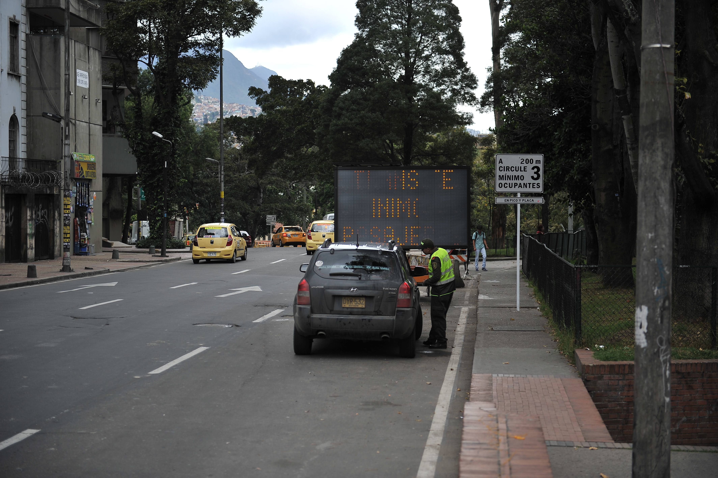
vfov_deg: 19.4
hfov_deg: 28.9
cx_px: 359
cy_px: 239
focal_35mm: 70
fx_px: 1395
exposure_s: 1/800
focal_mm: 70
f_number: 2.8
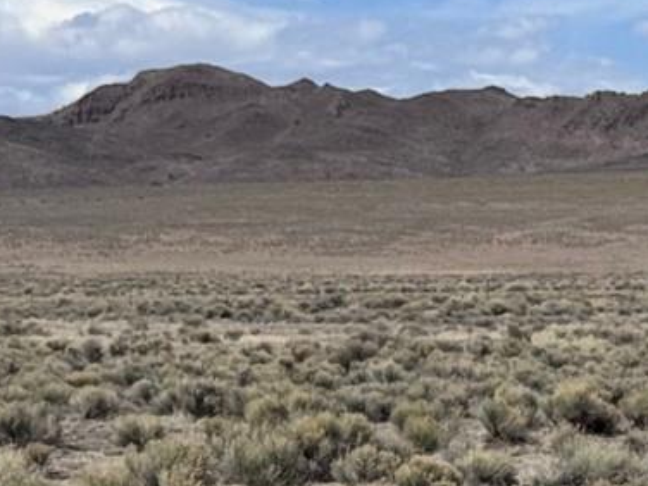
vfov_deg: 7.1
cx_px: 1084
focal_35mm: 204
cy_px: 844
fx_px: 3819
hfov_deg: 9.3
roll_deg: +1.2
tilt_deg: -9.4
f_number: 1.78
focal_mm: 6.76
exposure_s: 1/10526
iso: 80
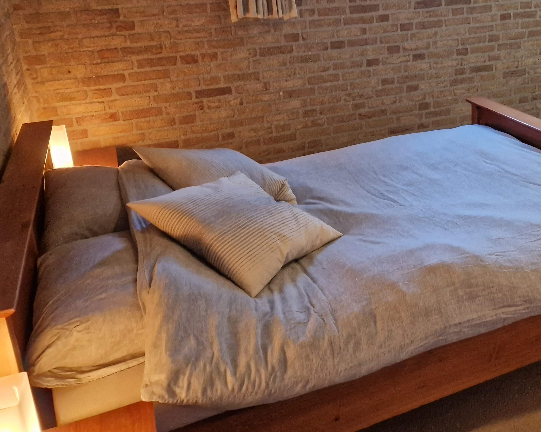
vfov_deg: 37.7
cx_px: 414
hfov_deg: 45.1
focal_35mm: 39
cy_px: 132
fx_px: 624
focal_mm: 5.4
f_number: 1.8
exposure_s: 1/100
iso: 640
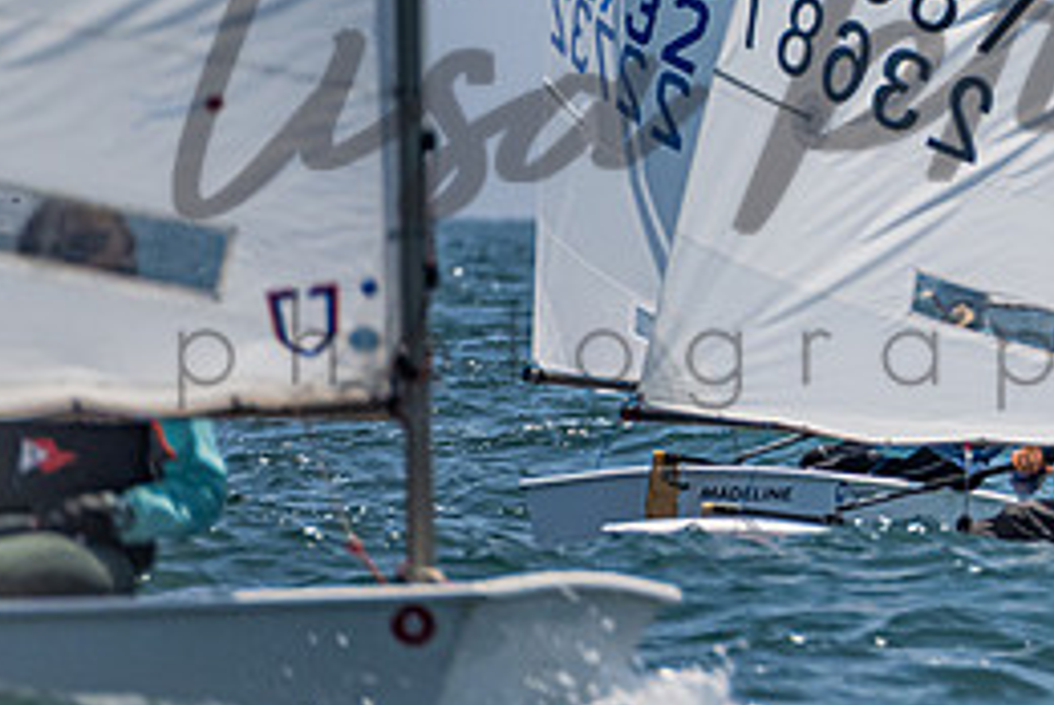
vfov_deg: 1.2
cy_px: -100
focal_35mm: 1132
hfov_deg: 1.8
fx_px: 33179
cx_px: 1300
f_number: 8
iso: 500
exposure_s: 1/3200
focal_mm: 400
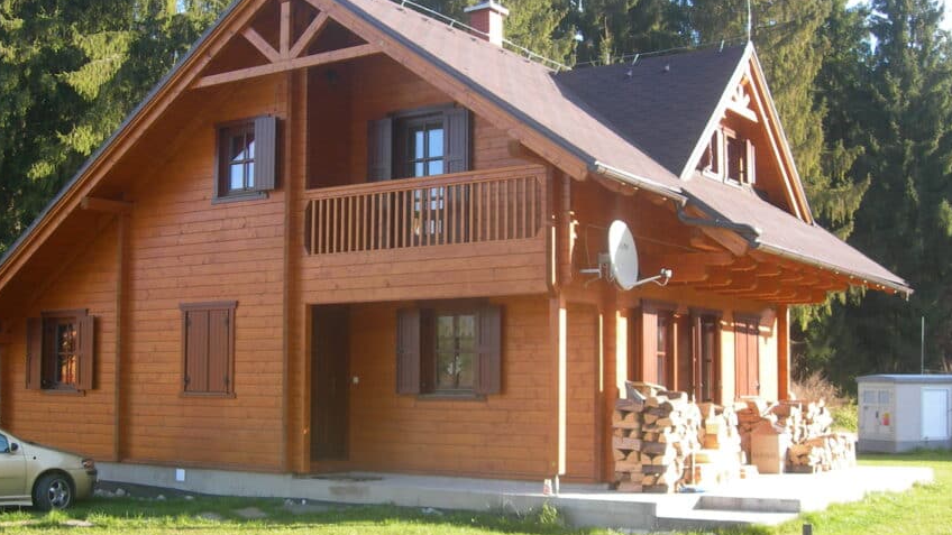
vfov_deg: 23.9
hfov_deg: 41.1
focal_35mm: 50
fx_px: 1262
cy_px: 299
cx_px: 382
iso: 50
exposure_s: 1/152
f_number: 2.8
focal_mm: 7.8
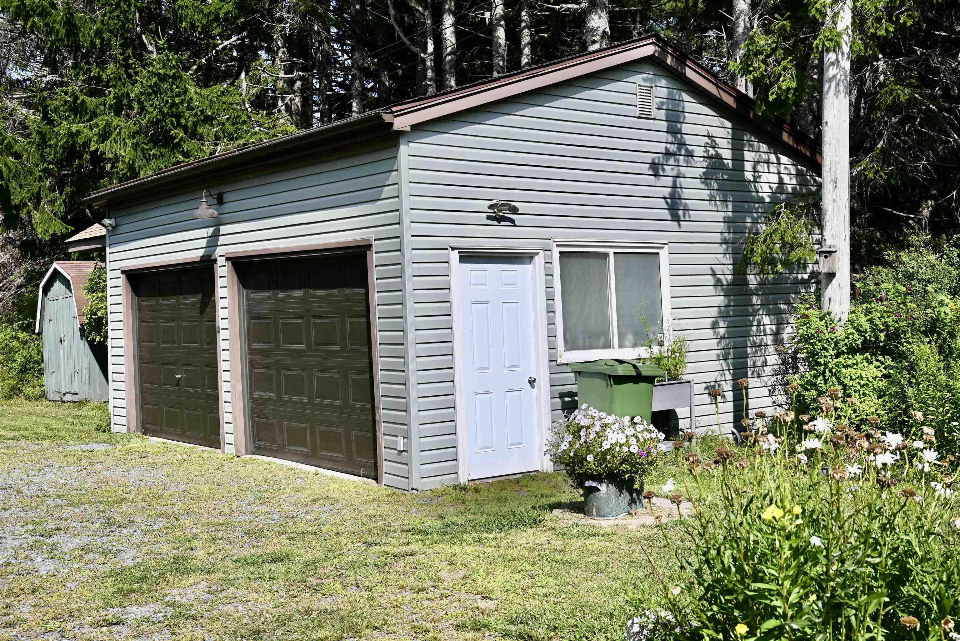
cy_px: 320
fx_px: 1067
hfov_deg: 48.4
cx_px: 480
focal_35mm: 40
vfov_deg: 33.4
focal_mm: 40
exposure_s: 1/500
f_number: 8
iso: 100
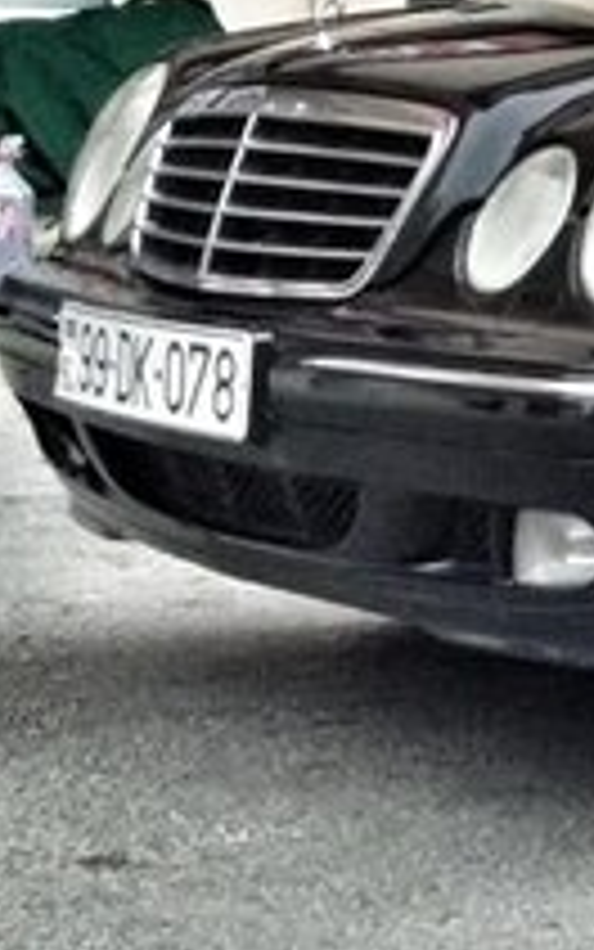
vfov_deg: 20.0
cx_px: 1458
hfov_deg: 10.7
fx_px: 2666
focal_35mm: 103
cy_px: 236
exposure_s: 1/100
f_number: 2.2
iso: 40
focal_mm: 3.3
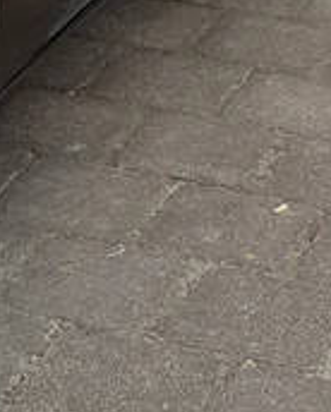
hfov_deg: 9.5
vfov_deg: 11.0
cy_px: -341
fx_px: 1992
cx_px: 259
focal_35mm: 163
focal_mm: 4
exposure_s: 1/181
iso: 40
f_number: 1.8
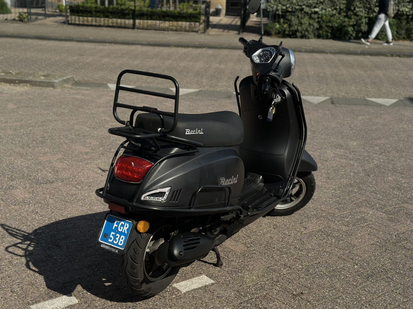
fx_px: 585
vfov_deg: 29.7
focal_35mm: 49
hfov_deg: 38.9
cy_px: 155
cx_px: 204
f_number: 1.78
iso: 80
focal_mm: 6.86
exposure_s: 1/4566
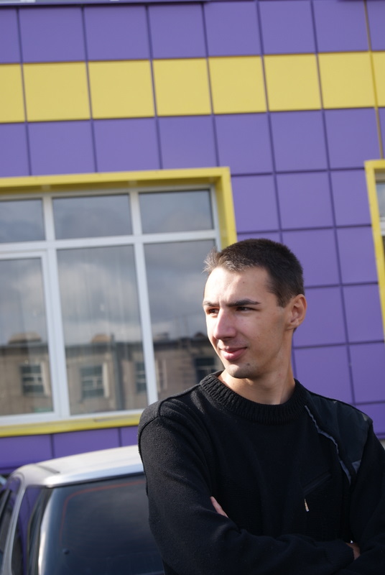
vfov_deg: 24.6
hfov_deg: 16.6
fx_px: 1319
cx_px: 192
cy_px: 288
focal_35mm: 82
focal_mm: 55
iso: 100
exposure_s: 1/125
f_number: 6.3
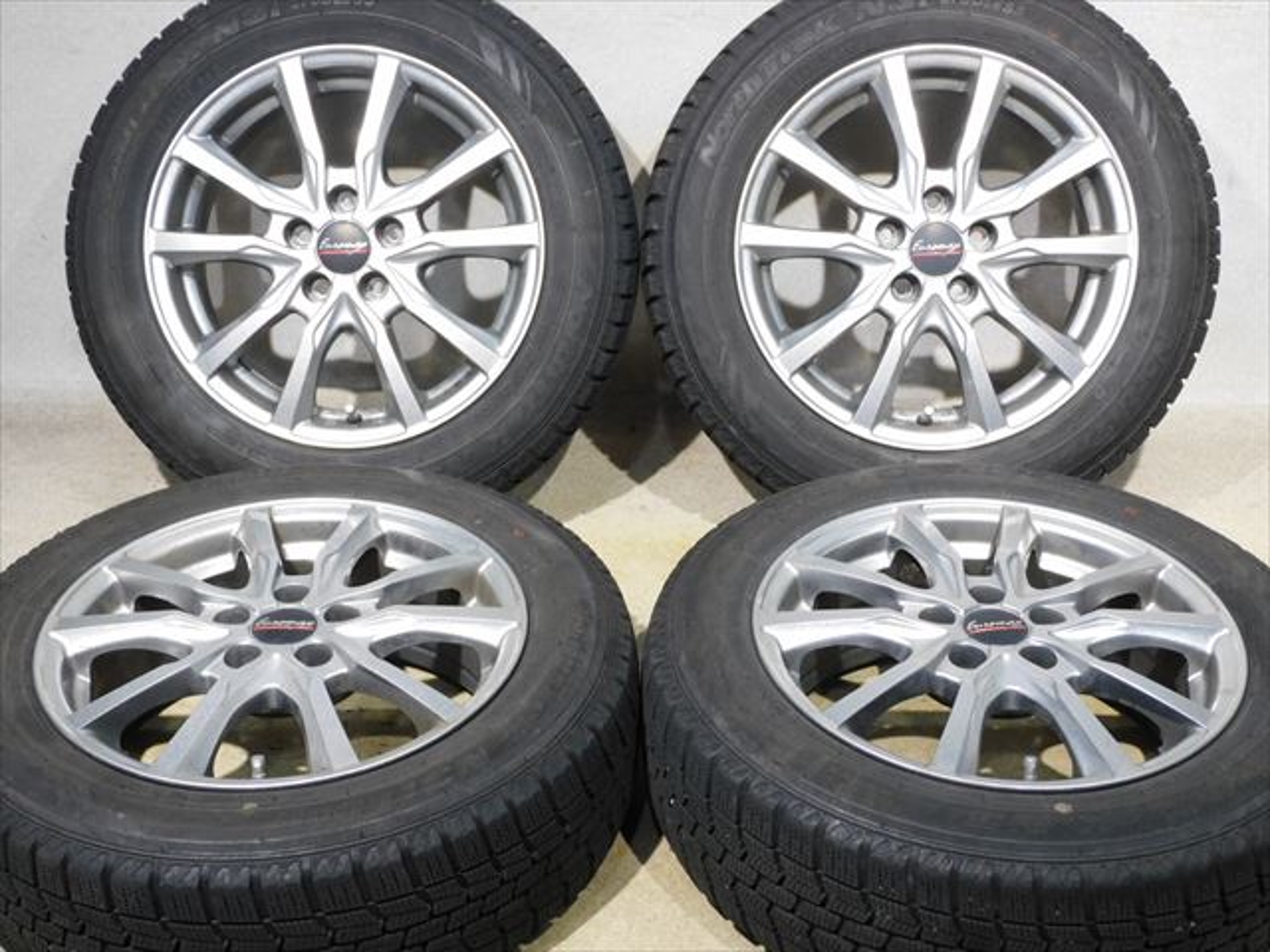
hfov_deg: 38.2
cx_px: 635
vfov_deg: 29.1
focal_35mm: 50
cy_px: 476
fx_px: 1834
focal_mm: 9
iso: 320
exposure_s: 1/30
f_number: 4
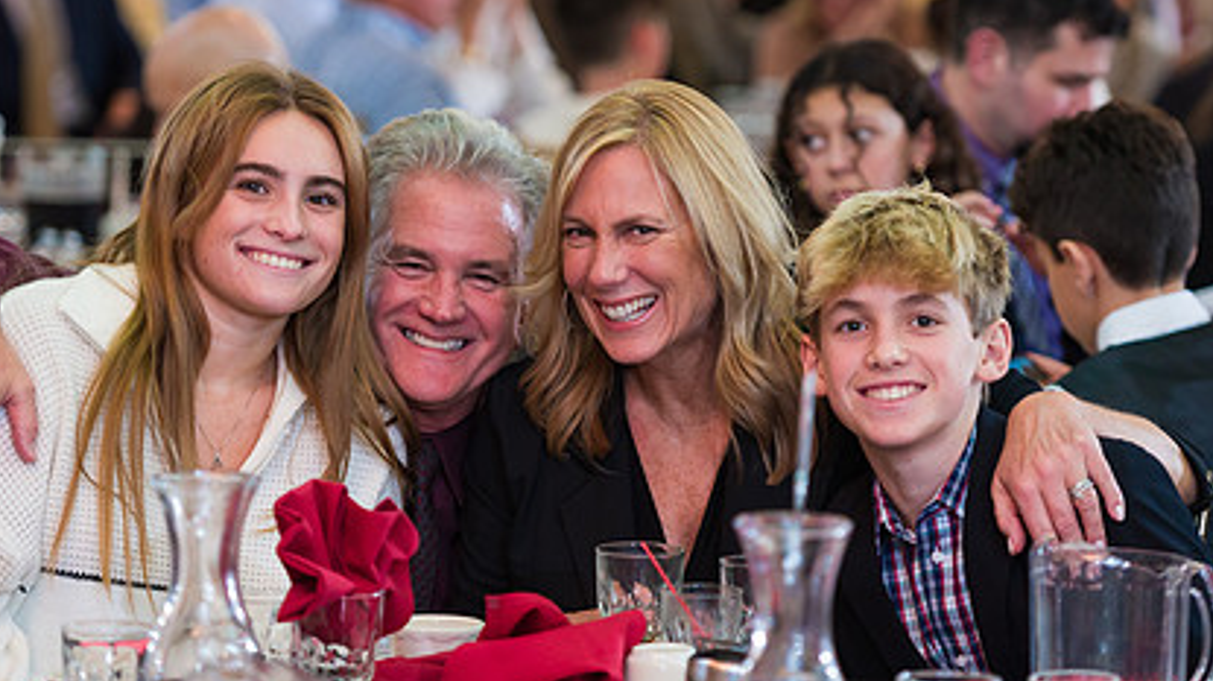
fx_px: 5948
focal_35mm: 185
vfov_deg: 6.6
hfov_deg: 11.6
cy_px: 347
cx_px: 662
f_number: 3.2
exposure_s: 1/200
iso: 1250
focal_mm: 125
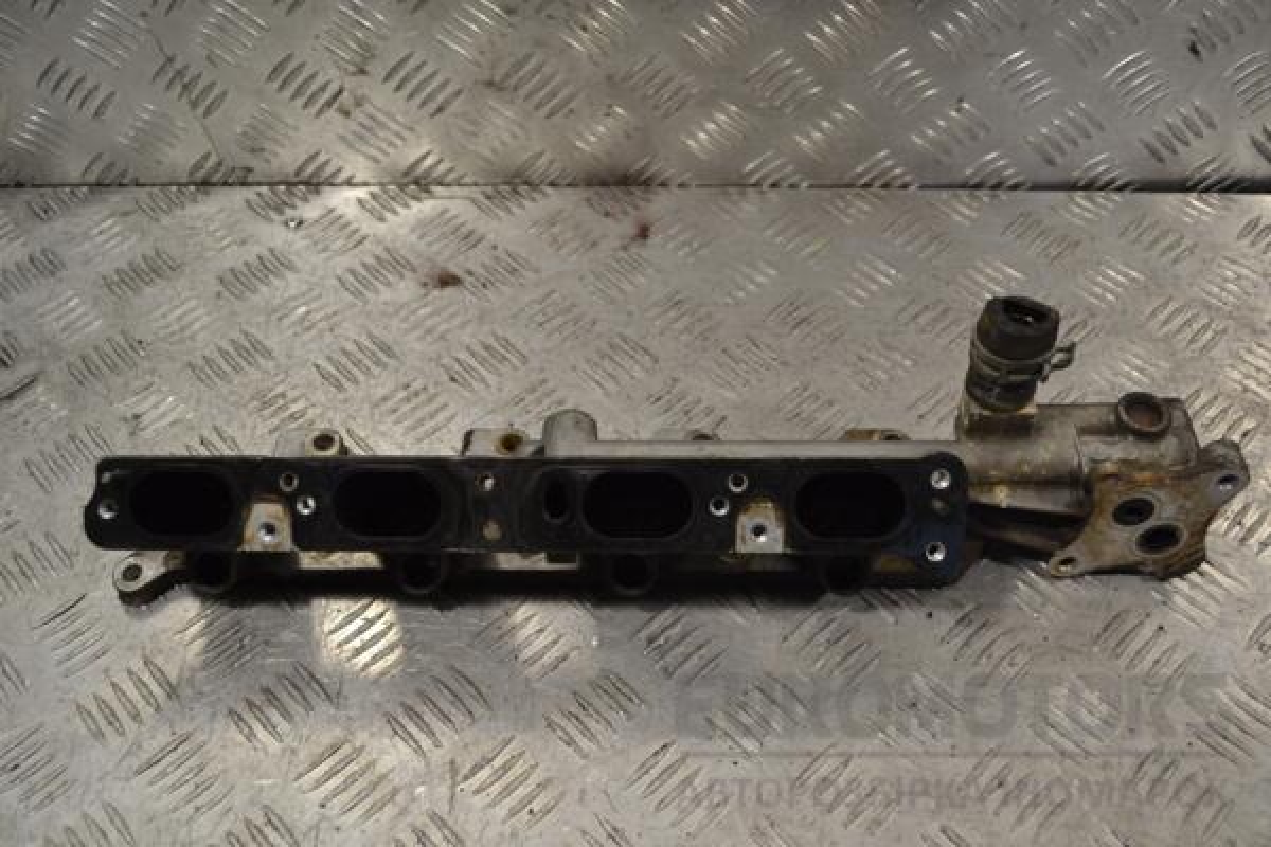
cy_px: 424
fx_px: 1165
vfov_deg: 40.0
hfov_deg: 57.2
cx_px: 636
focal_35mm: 33
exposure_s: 1/125
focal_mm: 22
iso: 360
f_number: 5.6
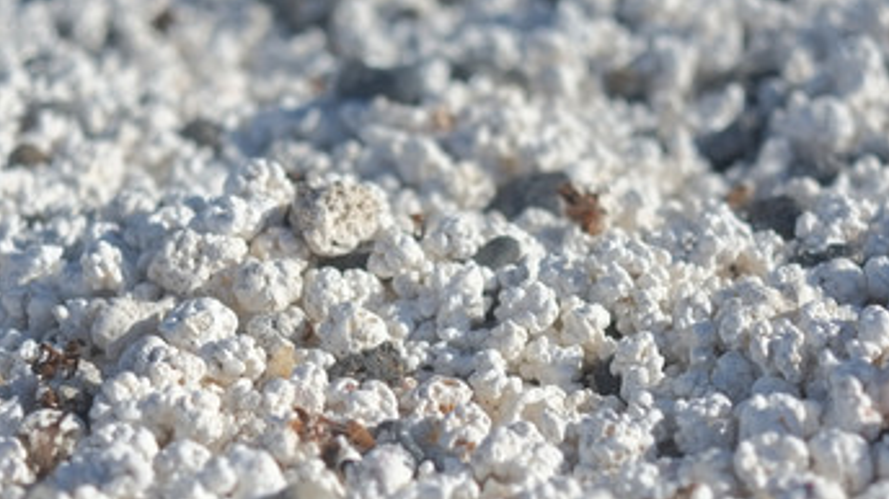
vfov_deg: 15.1
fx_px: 1885
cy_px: 291
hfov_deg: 26.5
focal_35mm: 80
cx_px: 507
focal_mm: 27
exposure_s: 1/4000
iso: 200
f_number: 2.8
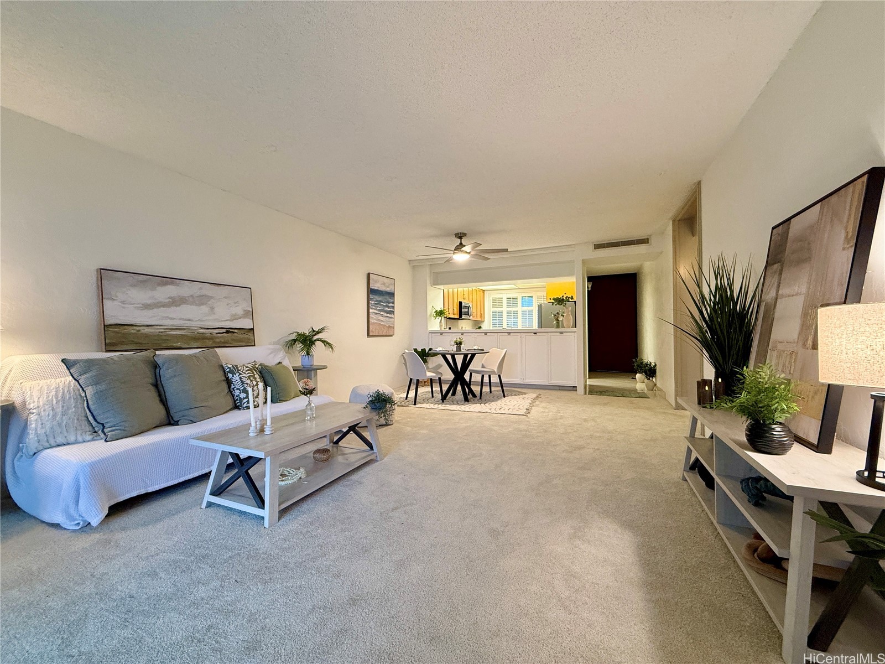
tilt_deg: +0.5
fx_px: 358
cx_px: 442
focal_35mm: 14
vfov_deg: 85.7
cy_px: 332
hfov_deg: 102.1
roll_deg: +1.0
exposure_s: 1/60
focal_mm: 2.22
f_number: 2.2
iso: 250
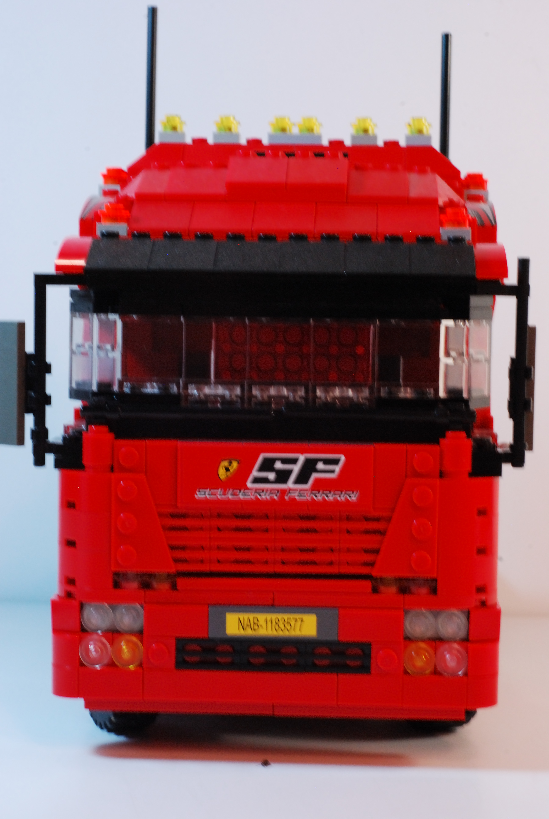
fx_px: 1711
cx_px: 274
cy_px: 410
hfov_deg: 18.2
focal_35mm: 75
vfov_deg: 27.0
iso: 800
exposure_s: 1/15
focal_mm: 50
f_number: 14
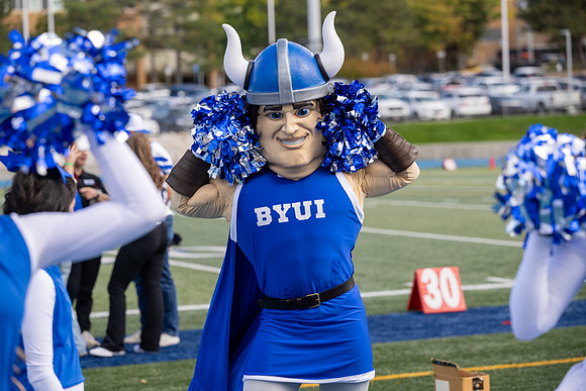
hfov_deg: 18.6
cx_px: 293
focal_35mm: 110
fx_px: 1791
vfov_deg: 12.5
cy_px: 196
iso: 100
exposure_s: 1/400
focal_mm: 110
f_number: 4
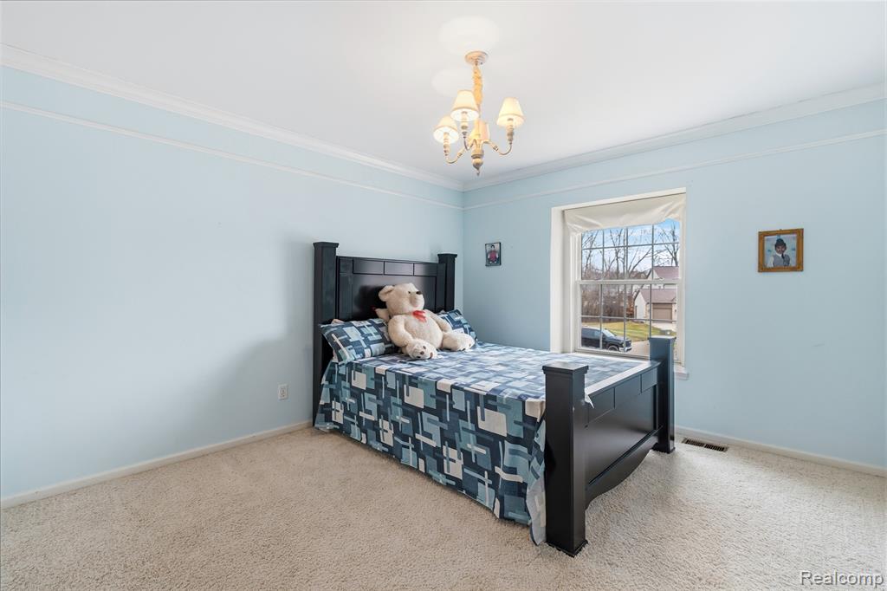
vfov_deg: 73.7
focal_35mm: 16
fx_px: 394
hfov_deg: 96.8
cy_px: 296
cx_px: 444
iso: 200
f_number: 3.5
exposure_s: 1/40
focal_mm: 16
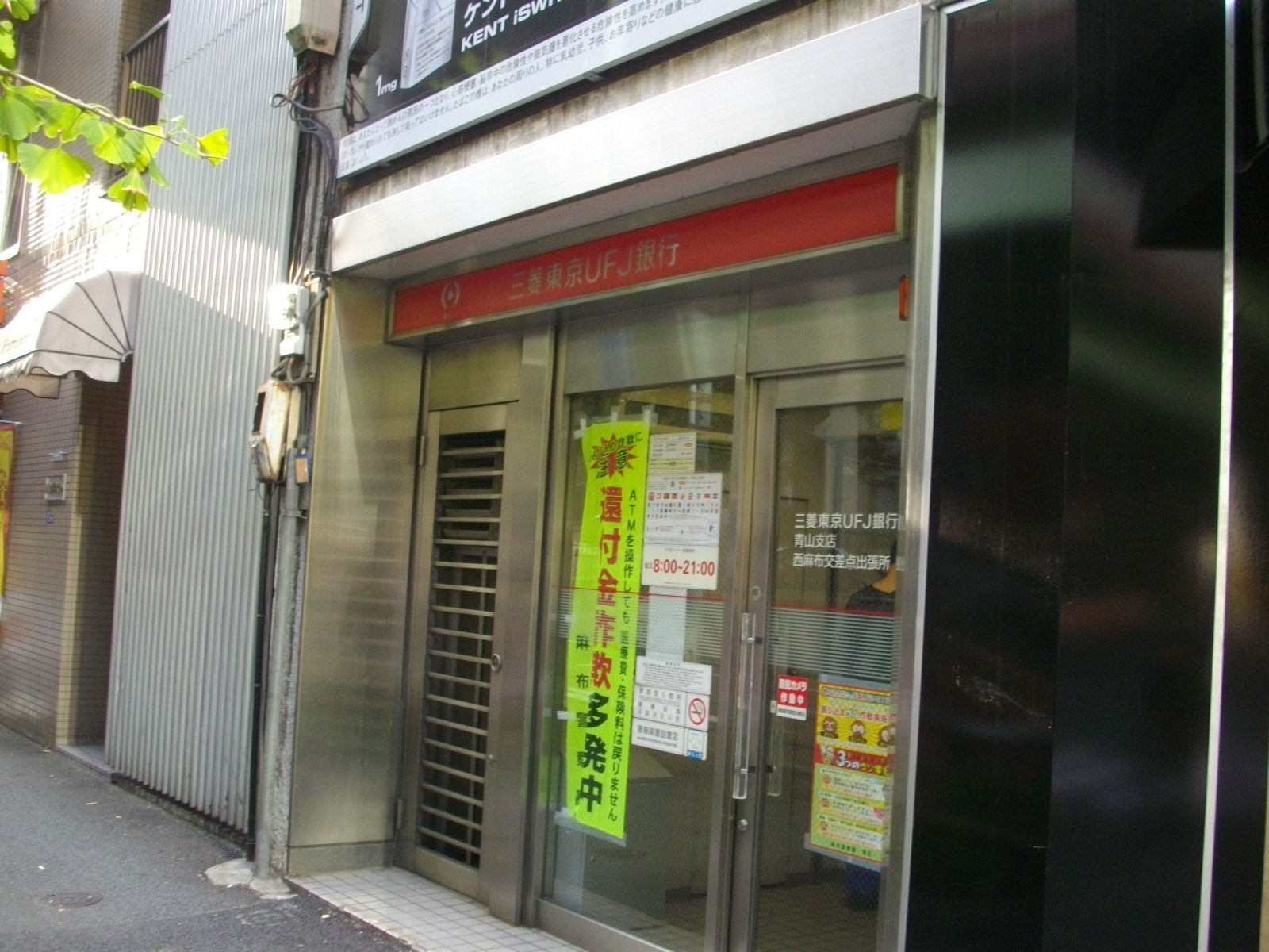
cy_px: 476
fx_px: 1356
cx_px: 634
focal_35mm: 37
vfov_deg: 38.7
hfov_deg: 50.1
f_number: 2.8
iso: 200
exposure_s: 1/80
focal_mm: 6.2
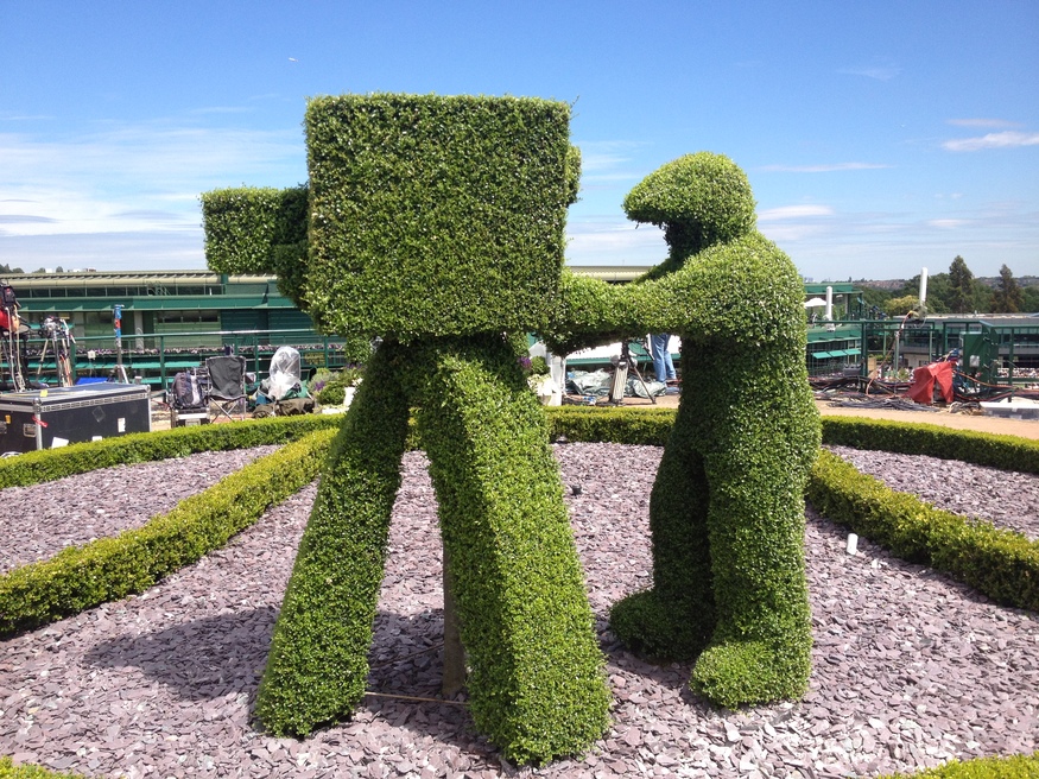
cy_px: 390
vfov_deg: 40.7
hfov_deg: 52.6
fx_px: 1050
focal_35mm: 35
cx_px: 520
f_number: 2.4
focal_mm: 4.28
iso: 64
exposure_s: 1/1042
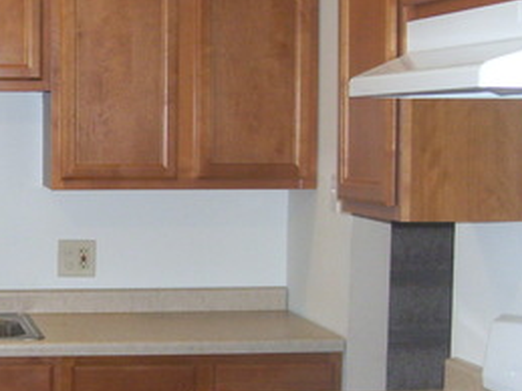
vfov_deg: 16.5
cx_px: 0
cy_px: 270
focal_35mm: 89
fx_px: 1341
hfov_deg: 21.3
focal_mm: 6
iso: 200
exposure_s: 1/60
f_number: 2.7
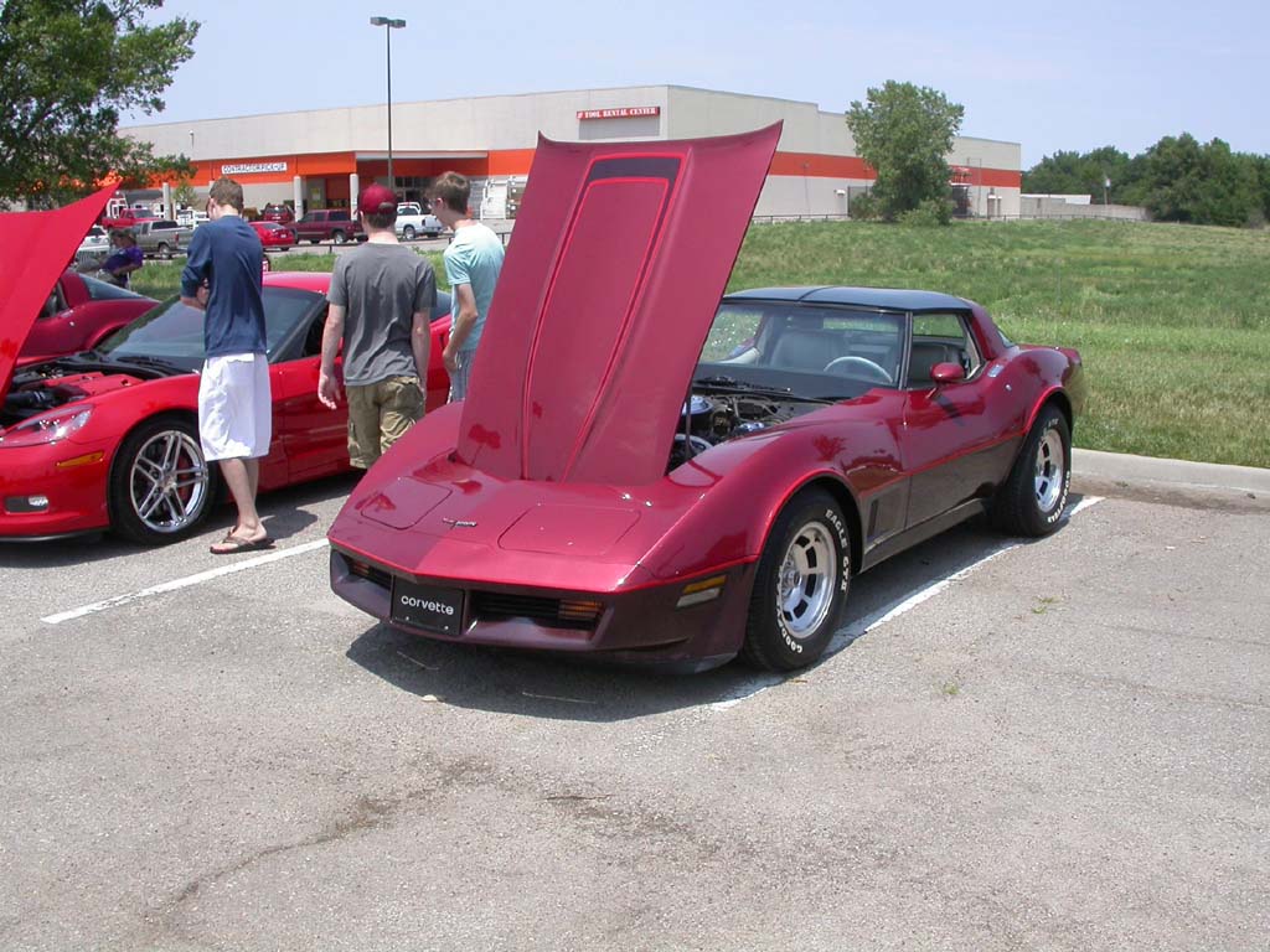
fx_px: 1394
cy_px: 476
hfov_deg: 49.0
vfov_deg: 37.7
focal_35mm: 38
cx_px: 635
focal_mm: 7.85
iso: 100
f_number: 6.7
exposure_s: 1/349
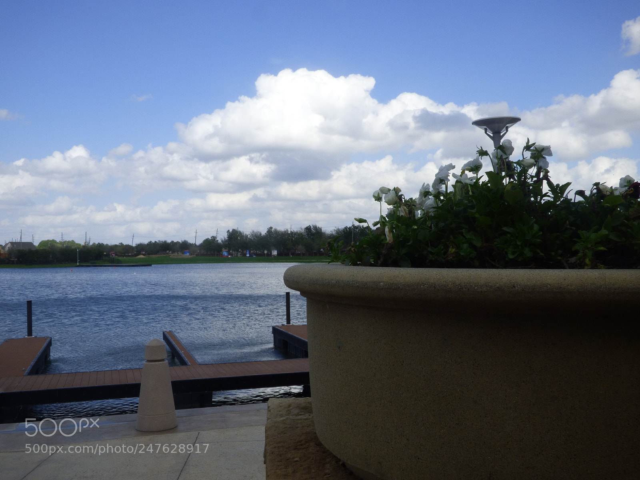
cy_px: 240
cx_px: 320
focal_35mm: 35
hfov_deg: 52.6
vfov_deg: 40.7
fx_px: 647
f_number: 7.1
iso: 100
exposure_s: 1/400
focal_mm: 6.18
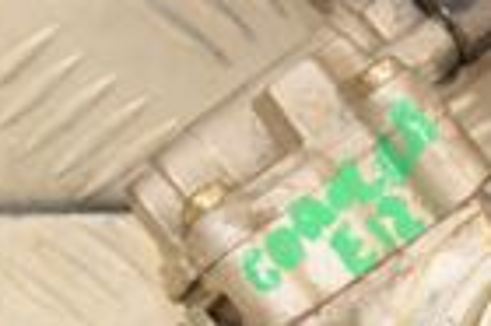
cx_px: 424
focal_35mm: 261
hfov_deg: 7.9
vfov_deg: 5.2
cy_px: 354
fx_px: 3556
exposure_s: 1/200
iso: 1600
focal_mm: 38
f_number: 6.3
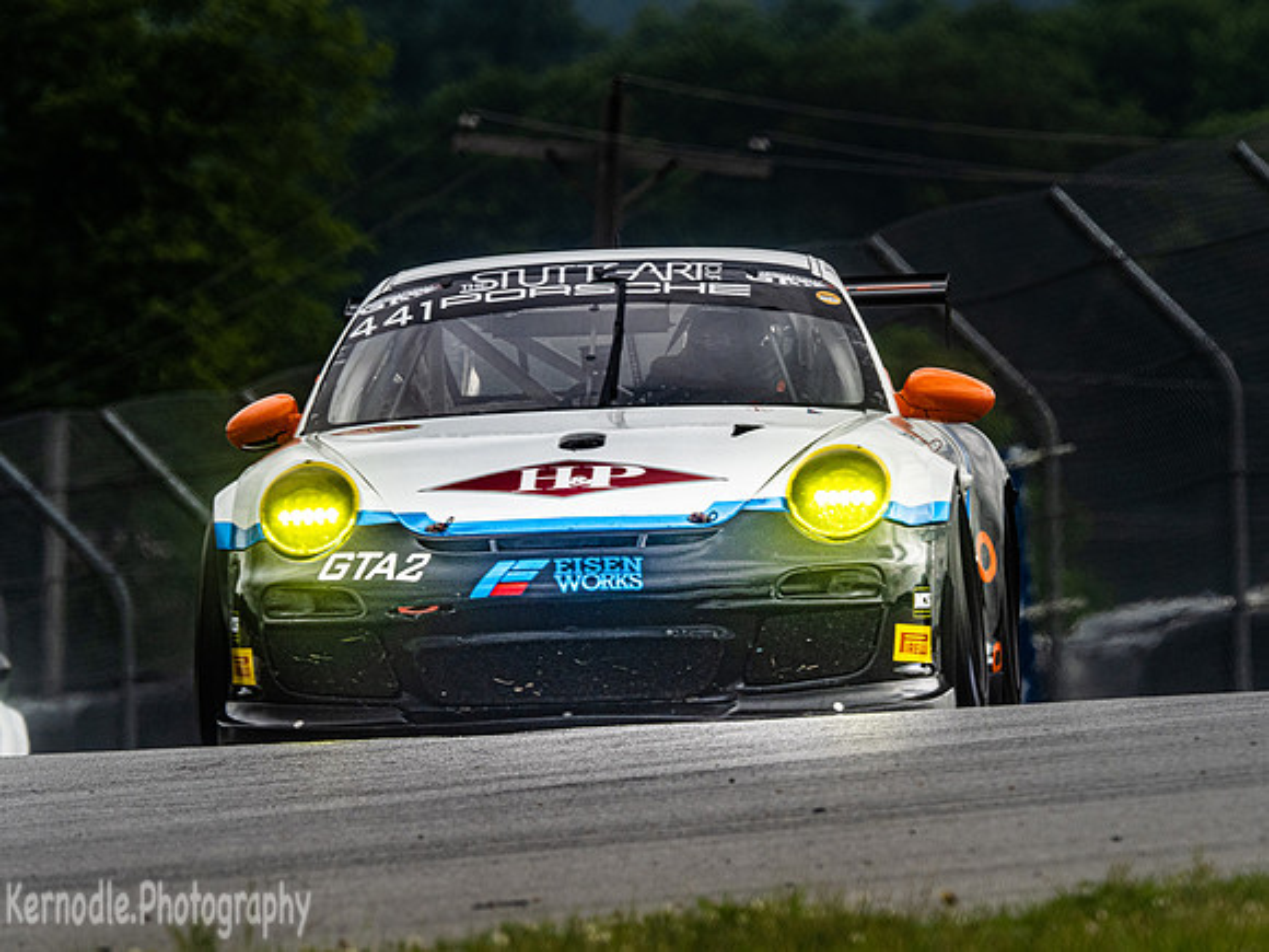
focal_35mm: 841
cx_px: 634
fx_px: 30831
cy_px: 476
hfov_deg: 2.4
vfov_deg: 1.8
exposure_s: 1/320
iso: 320
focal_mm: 420
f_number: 9
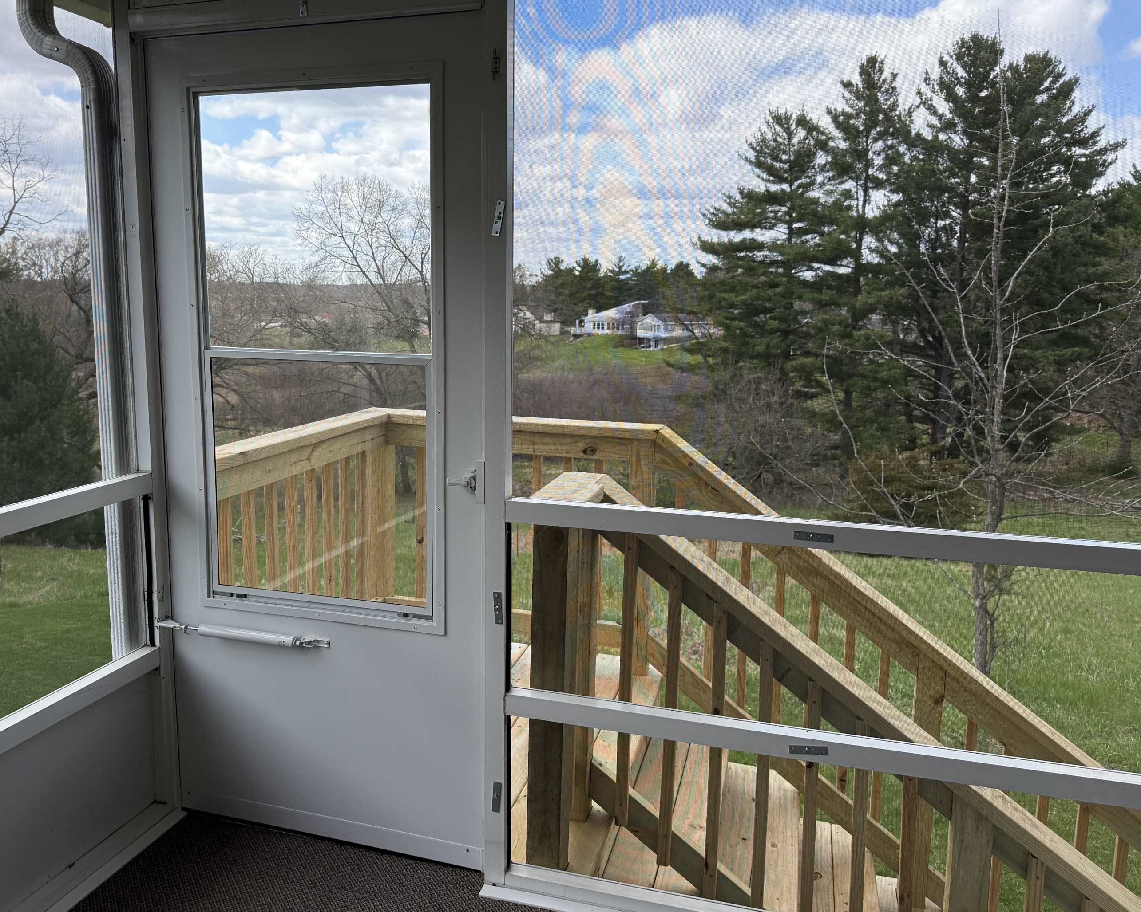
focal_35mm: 28
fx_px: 946
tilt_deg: -8.1
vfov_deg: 51.5
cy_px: 424
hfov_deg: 62.1
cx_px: 516
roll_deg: -0.5
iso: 100
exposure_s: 1/2169
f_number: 1.78
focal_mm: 6.76
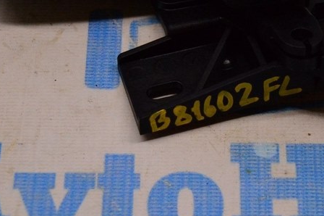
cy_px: 73
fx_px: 1232
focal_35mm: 137
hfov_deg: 14.9
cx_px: 244
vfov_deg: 10.0
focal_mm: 40
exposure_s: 1/400
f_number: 4.8
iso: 1600
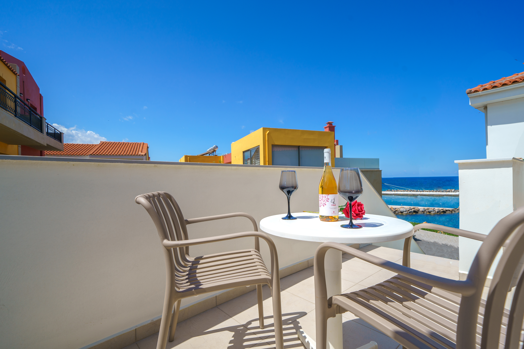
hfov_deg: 93.3
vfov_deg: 70.4
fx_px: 247
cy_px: 174
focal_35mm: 17
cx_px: 262
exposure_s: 1/640
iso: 100
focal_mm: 17
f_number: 7.1
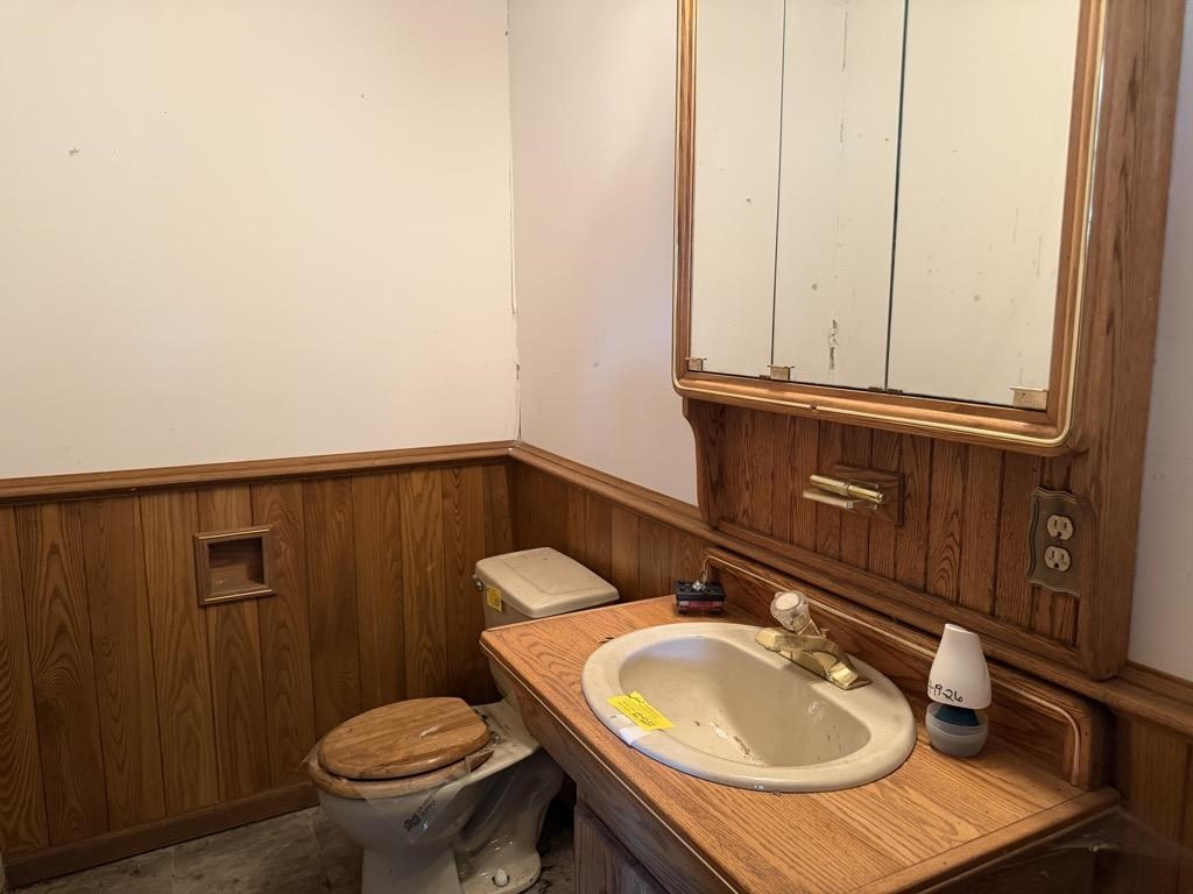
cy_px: 447
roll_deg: +0.5
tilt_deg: -8.7
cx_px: 596
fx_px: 827
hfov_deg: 71.6
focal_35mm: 24
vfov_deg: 56.8
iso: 500
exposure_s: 1/60
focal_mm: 6.76
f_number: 1.78
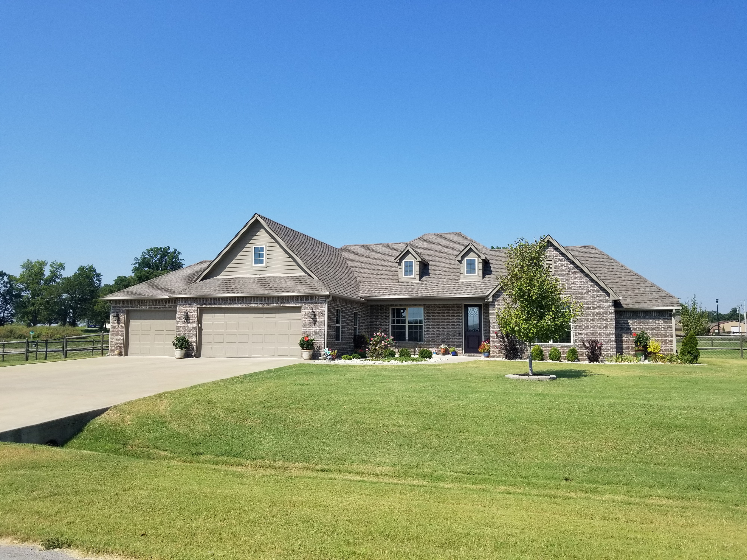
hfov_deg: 67.3
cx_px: 374
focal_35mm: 26
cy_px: 280
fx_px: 561
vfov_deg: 53.1
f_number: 1.7
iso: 50
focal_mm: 4.3
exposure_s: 1/2448
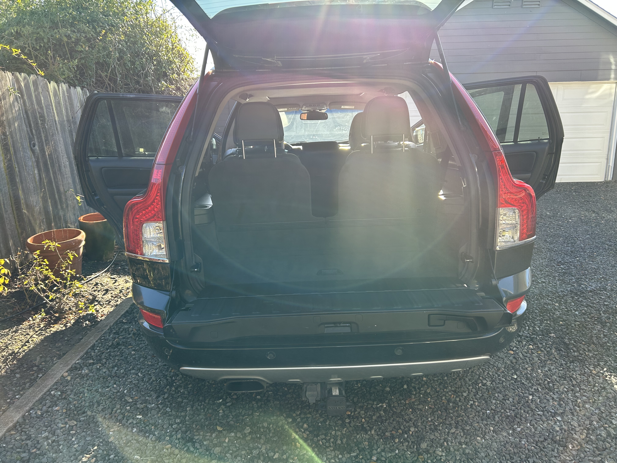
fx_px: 463
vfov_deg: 53.1
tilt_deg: -13.0
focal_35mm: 26
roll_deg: +0.6
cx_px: 308
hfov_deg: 67.3
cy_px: 232
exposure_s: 1/495
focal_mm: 5.7
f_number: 1.5
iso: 50
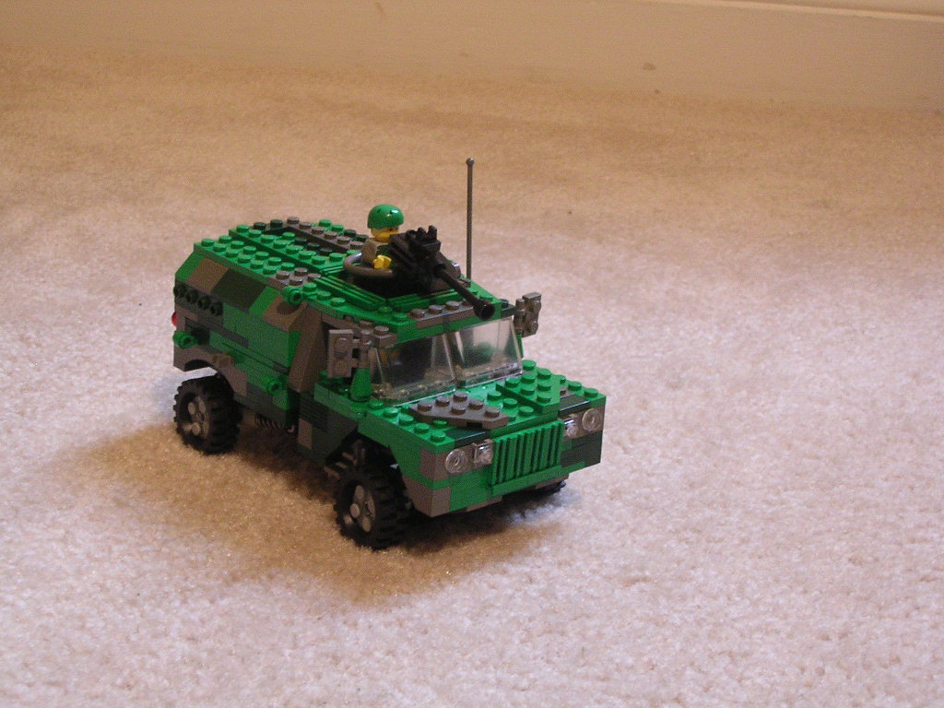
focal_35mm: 63
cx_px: 472
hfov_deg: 30.7
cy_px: 354
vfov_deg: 23.3
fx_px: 1718
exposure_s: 1/3.2
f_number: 3.5
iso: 328
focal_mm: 9.6
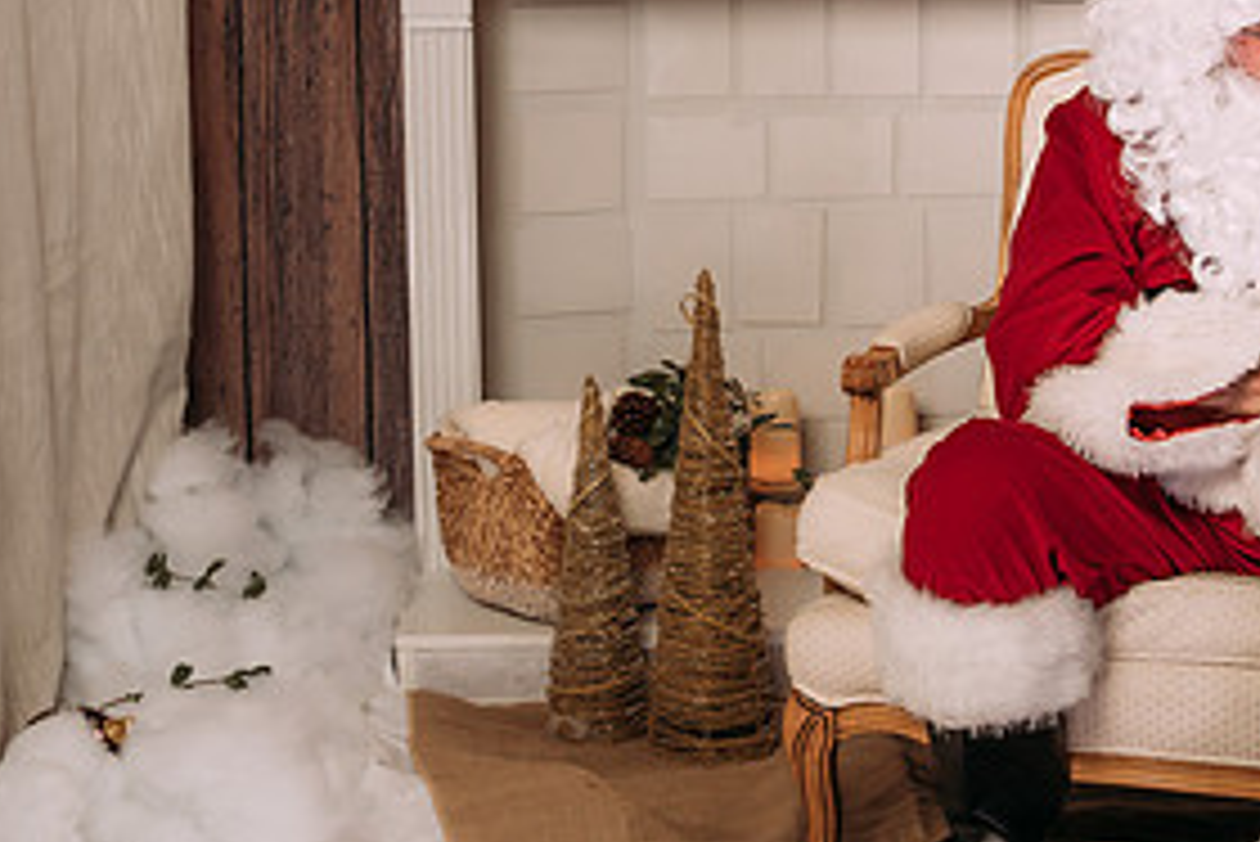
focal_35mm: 77
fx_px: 2696
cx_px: 866
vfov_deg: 17.7
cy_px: 293
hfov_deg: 26.1
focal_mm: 35
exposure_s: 1/100
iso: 100
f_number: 6.3
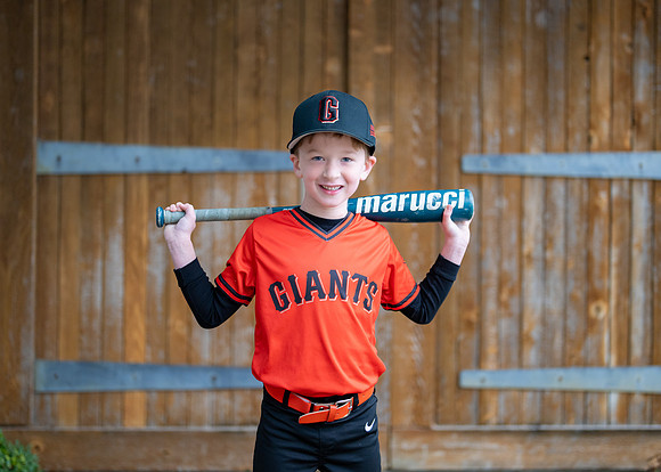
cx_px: 332
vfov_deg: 22.8
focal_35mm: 62
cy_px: 221
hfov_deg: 31.6
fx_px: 1169
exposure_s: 1/800
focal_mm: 50
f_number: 1.2
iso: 400
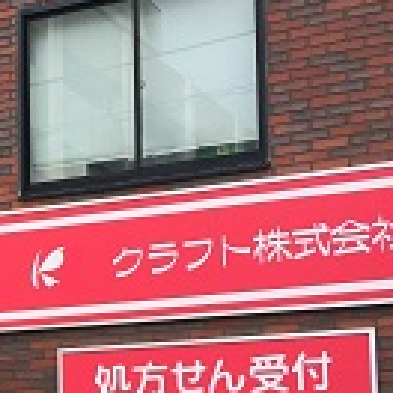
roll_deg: -0.7
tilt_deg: +6.2
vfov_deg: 18.4
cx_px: -179
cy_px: 348
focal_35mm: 93
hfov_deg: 17.1
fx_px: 1195
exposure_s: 1/490
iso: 25
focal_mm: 4.15
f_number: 2.2
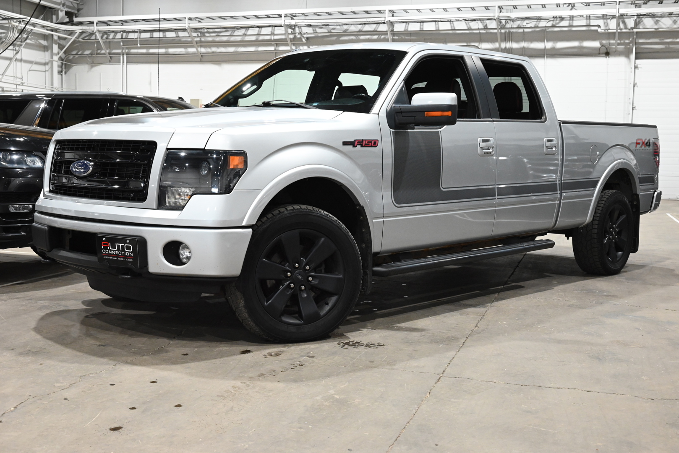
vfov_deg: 31.2
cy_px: 226
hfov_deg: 45.4
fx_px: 811
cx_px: 340
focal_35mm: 43
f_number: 7.1
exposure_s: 1/100
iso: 4000
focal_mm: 43
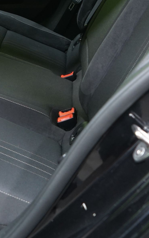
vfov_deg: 24.3
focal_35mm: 81
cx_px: -22
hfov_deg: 15.6
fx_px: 526
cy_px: -2
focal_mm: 24
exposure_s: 1/20
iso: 1000
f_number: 4.5
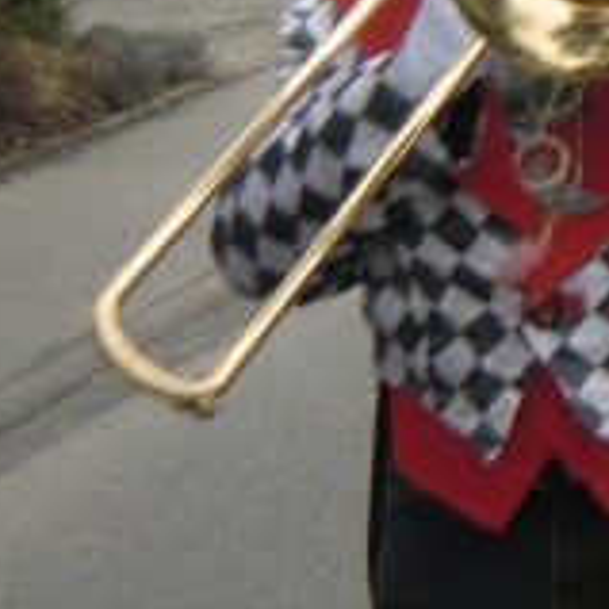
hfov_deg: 10.8
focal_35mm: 137
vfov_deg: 12.7
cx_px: 1471
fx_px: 2727
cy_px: 123
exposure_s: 1/80
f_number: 3.2
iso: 64
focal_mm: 4.3
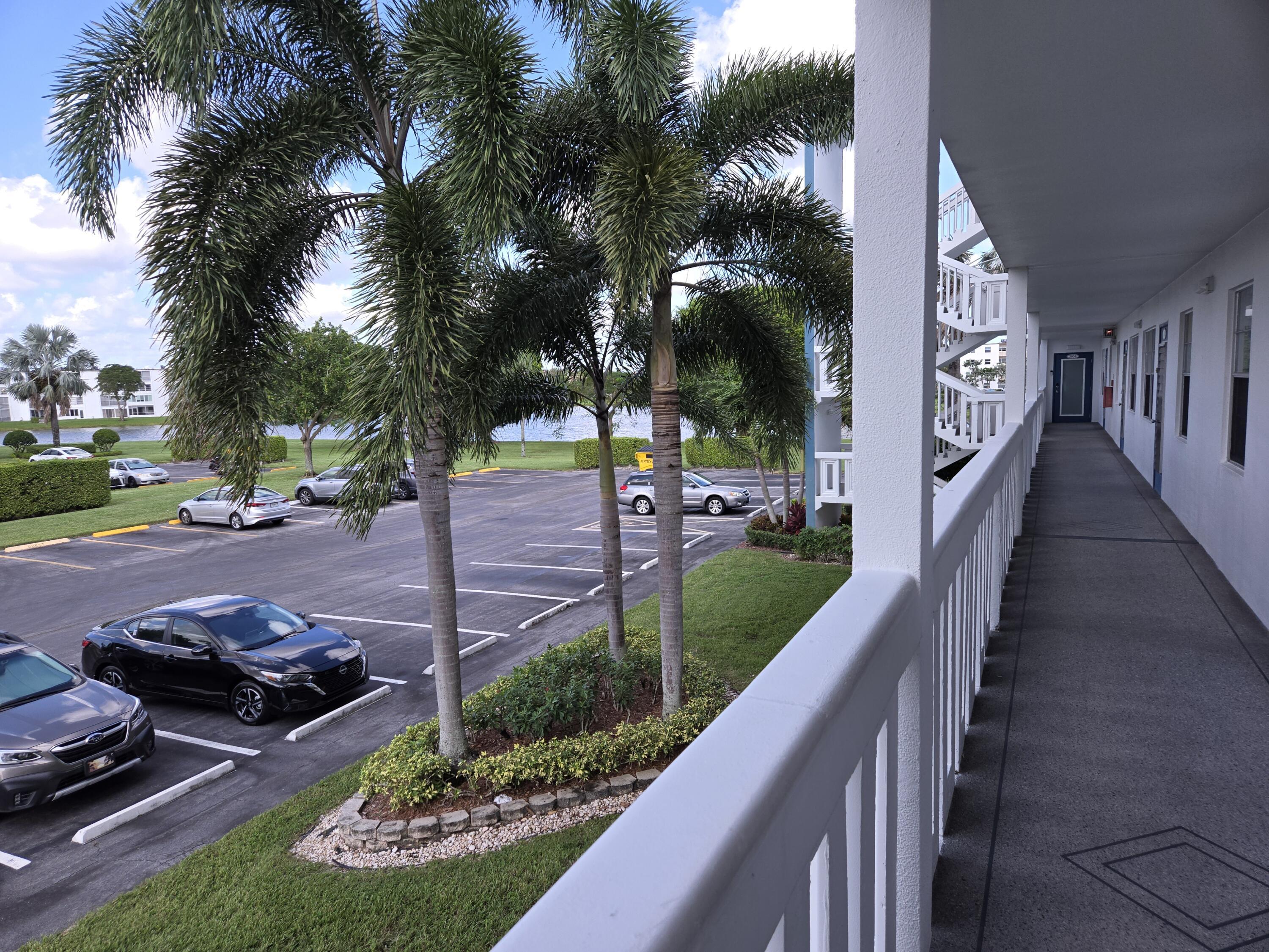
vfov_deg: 58.9
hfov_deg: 73.9
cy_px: 476
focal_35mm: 23
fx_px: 843
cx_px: 634
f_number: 1.8
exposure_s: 1/633
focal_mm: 5.4
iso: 25
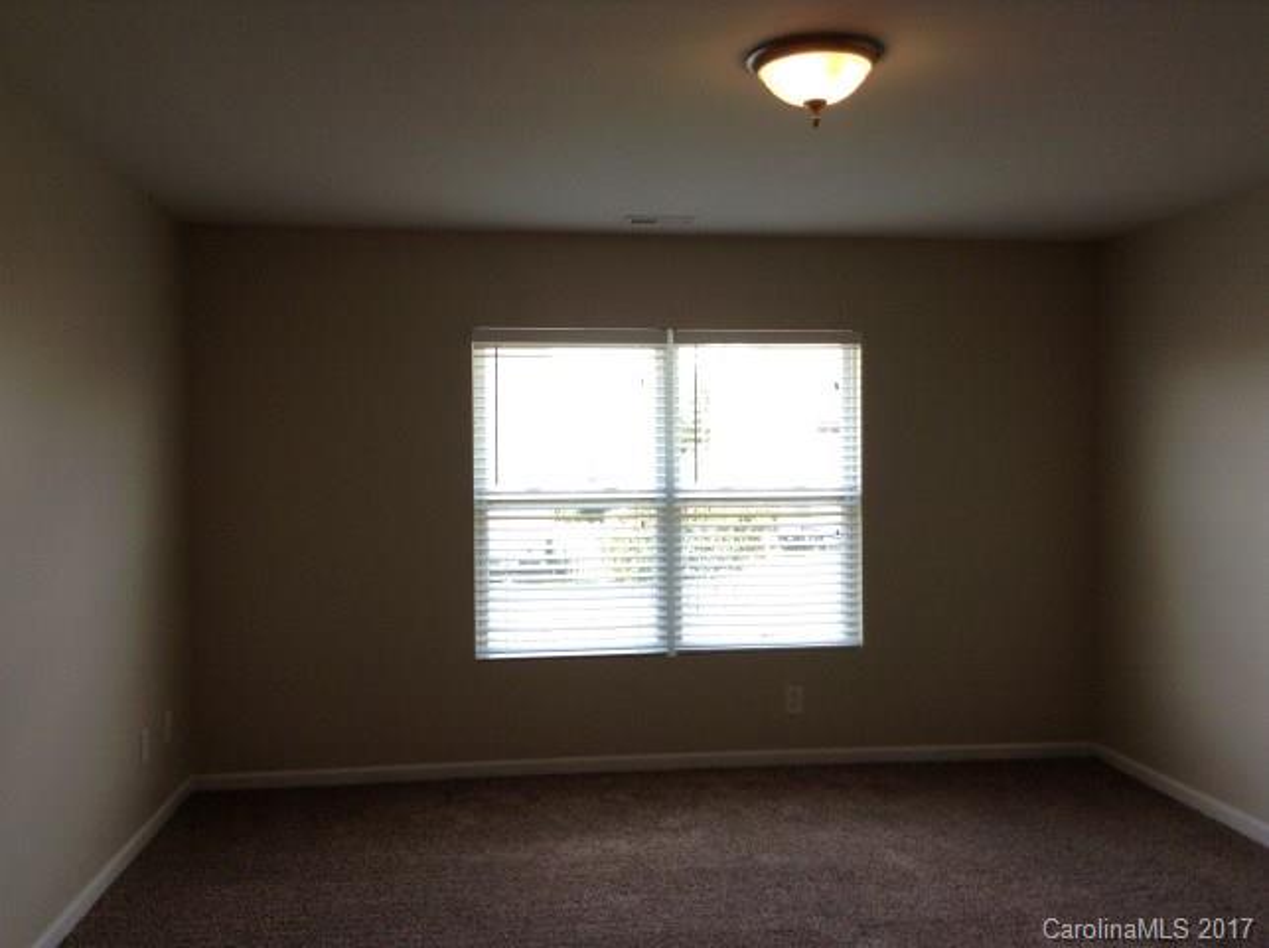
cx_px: 634
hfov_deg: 55.4
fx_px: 1208
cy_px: 474
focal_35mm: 33
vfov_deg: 42.8
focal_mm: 3.3
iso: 40
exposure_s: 1/60
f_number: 2.4
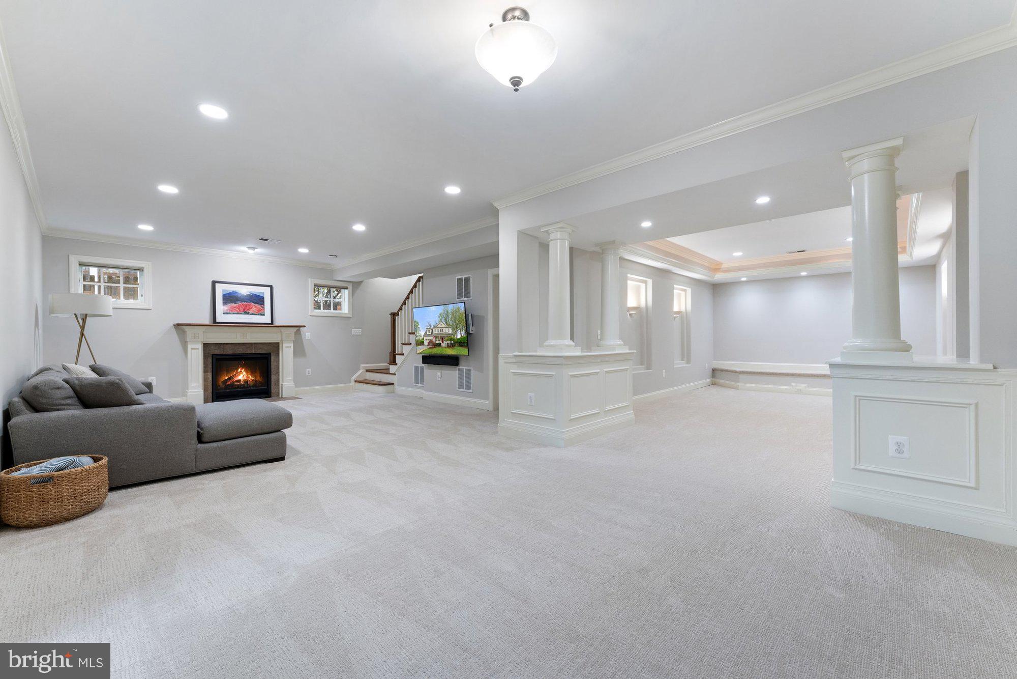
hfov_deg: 104.2
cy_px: 340
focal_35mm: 14
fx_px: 396
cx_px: 508
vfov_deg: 81.2
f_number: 8
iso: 640
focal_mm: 14
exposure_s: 1/15
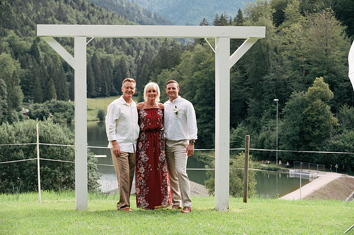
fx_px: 845
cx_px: 177
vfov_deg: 15.9
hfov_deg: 23.7
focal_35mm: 86
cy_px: 118
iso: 500
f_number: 8
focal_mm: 86
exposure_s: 1/250
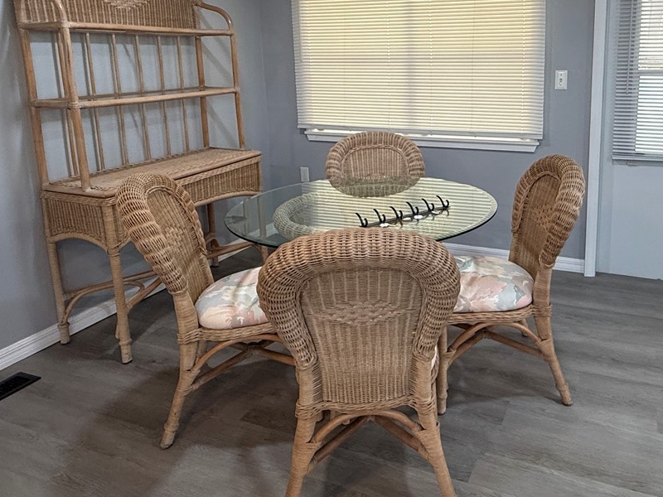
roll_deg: +0.6
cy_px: 147
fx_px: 536
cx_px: 446
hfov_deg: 61.8
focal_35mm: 28
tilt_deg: -9.0
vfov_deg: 48.5
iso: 160
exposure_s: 1/120
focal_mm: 2.22
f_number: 2.2
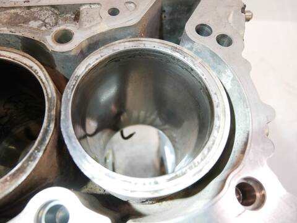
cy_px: 112
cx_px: 148
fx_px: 206
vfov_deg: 56.8
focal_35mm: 24
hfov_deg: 71.6
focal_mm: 12
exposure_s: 1/125
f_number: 3.5
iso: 1250
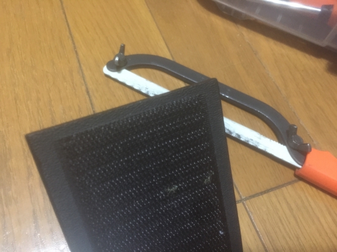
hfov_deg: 61.7
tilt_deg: -59.6
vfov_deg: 48.2
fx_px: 282
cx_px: 168
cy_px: 126
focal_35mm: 29
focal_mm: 4.15
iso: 320
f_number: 2.2
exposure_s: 1/15
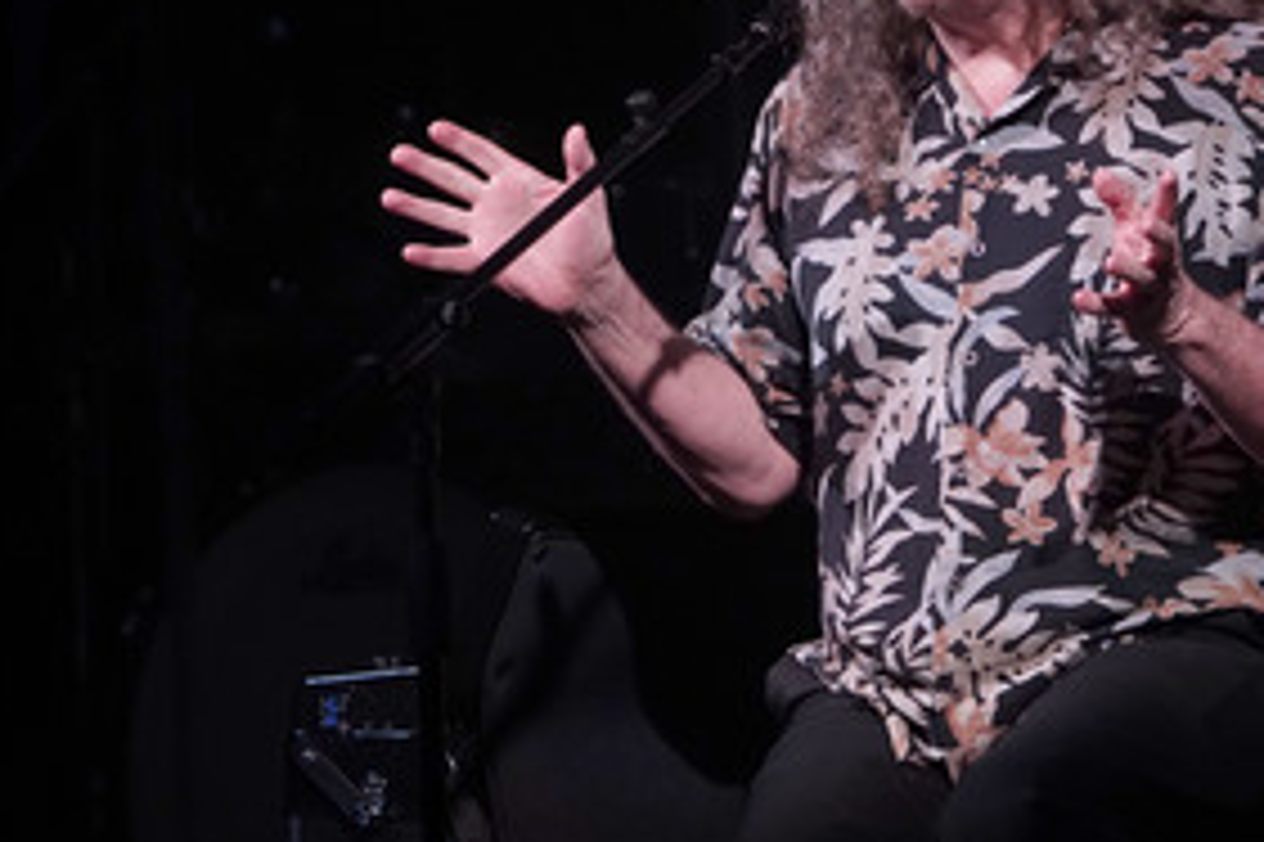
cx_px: 740
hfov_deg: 3.5
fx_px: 20913
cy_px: 288
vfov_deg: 2.3
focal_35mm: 596
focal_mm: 371
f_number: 6.3
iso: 3200
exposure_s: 1/500
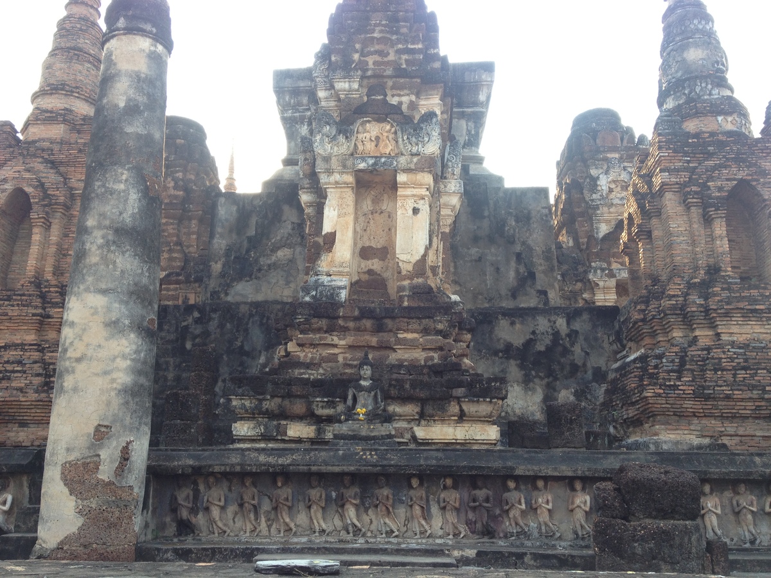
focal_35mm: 35
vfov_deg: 40.7
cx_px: 386
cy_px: 289
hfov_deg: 52.6
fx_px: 780
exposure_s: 1/176
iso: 50
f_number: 2.4
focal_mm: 4.28
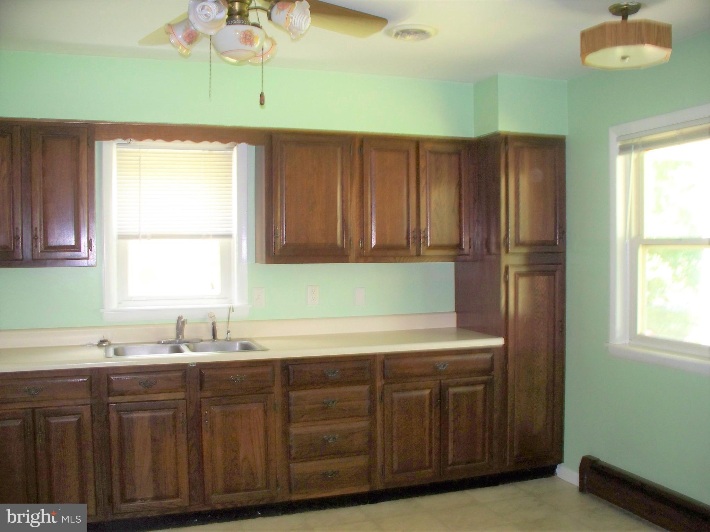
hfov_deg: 51.4
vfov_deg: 39.7
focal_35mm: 36
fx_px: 738
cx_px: 355
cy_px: 266
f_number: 2.8
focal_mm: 7.54
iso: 200
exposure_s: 1/30
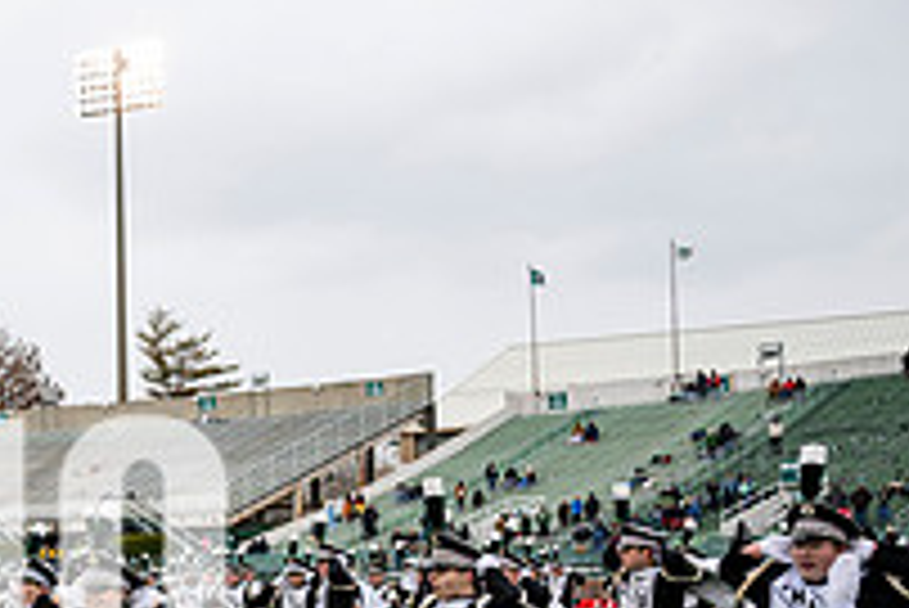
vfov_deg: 19.1
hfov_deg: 26.7
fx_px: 1743
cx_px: -112
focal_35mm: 69
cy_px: 628
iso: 100
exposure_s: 1/500
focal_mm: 24
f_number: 2.8
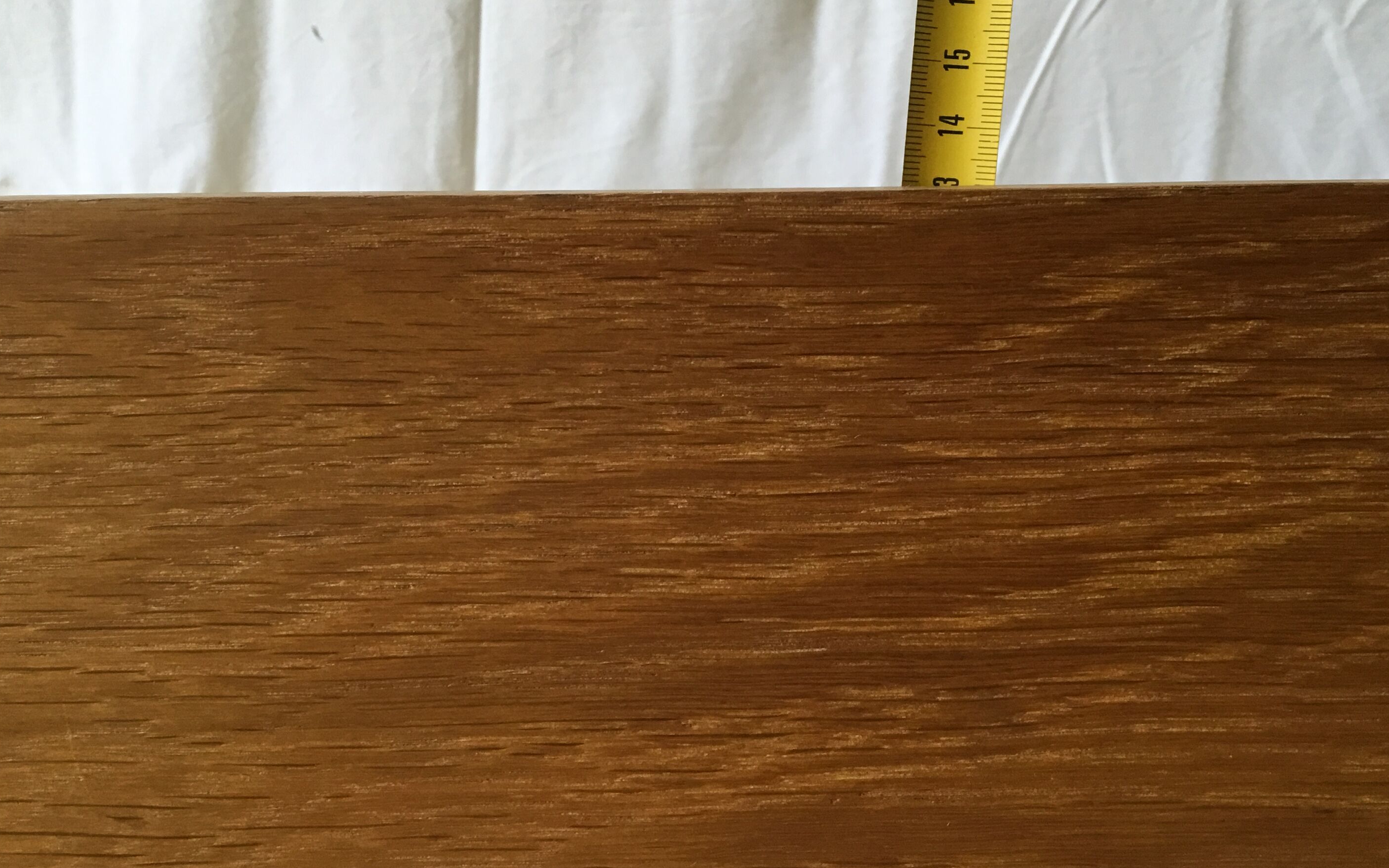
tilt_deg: -12.8
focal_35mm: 38
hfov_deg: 51.4
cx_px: 781
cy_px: 421
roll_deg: +0.1
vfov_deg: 33.6
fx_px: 1439
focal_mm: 3.3
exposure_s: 1/33
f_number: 2.4
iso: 64
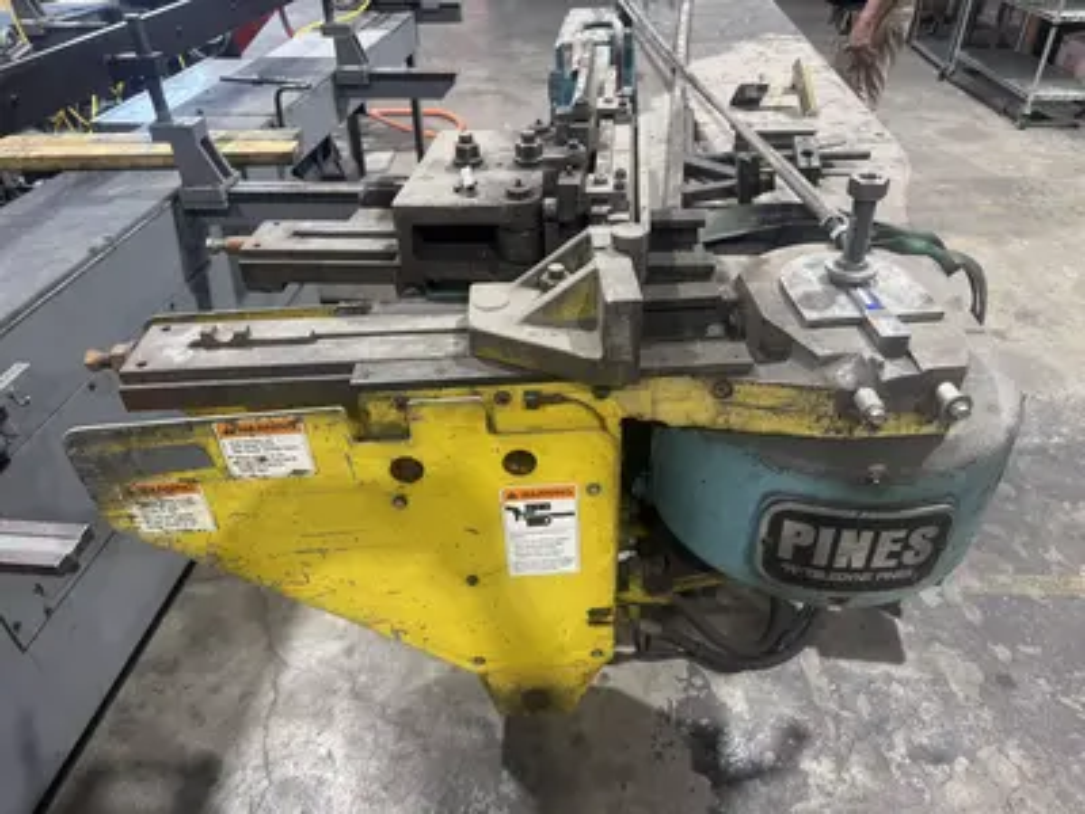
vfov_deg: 56.8
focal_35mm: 24
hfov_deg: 71.6
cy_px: 407
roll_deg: +2.3
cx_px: 542
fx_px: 752
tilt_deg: -36.9
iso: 250
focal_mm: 6.76
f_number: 1.78
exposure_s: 1/60
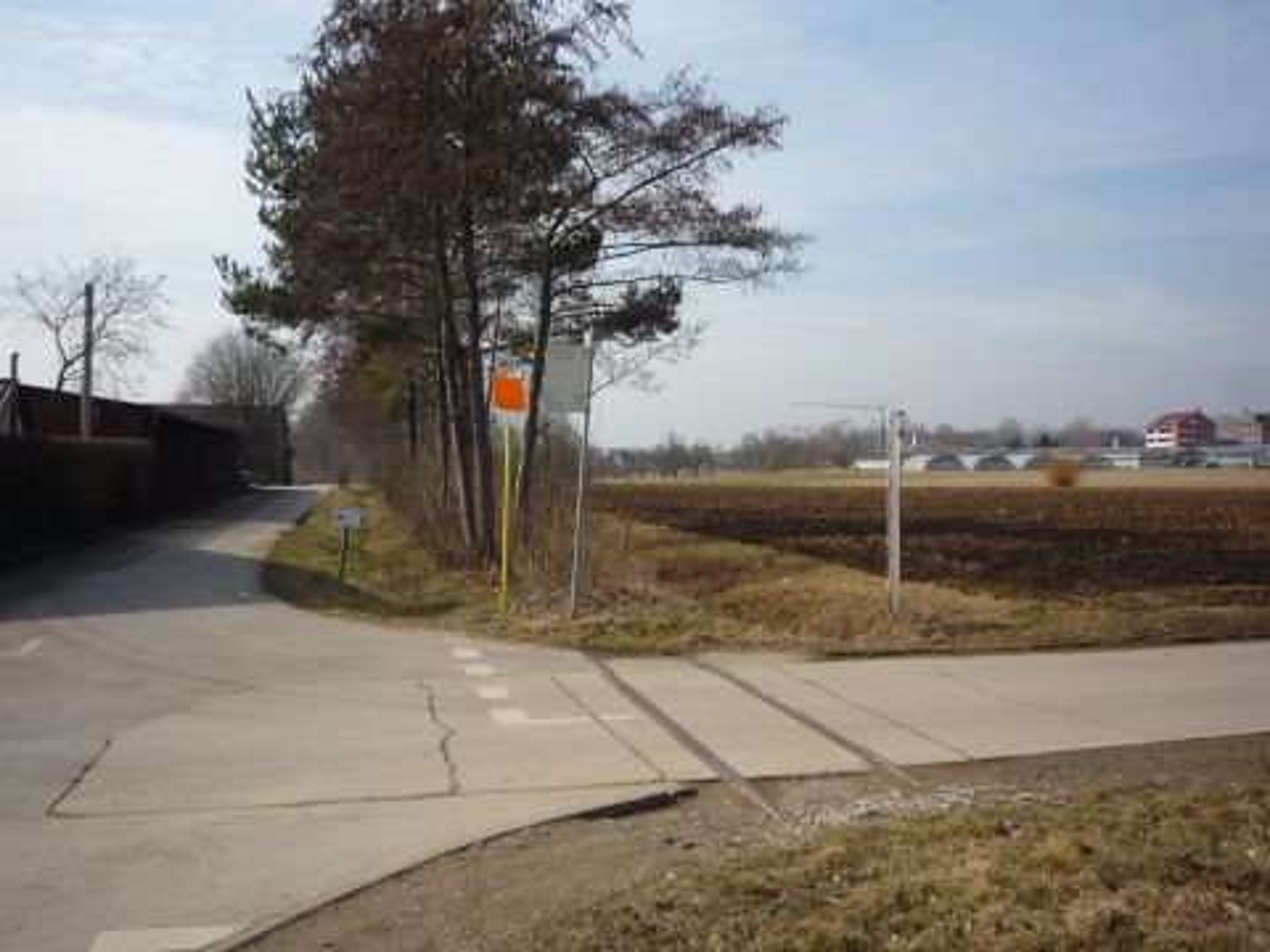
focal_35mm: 32
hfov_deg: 56.8
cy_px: 476
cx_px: 635
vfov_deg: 44.2
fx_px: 1174
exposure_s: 1/400
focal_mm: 5.2
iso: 100
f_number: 5.6
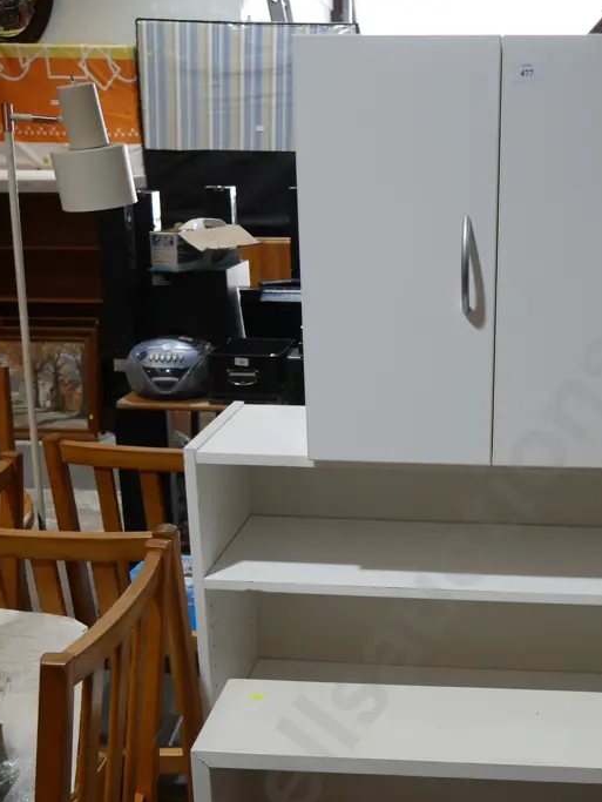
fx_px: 1112
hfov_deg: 29.9
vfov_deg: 38.6
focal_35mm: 48
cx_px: 432
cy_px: 598
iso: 200
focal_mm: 16
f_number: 3.6
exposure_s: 1/100
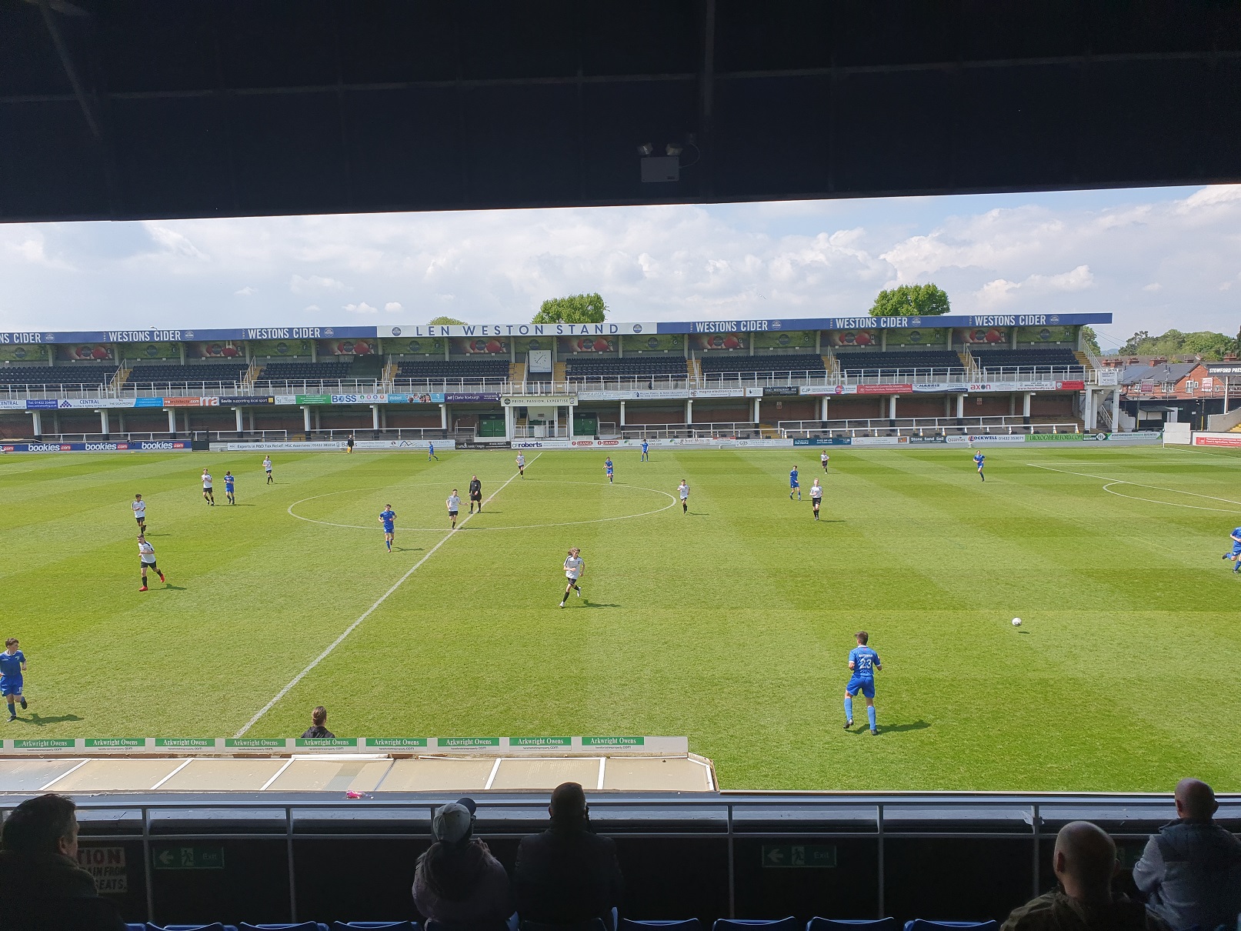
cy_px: 466
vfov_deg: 53.1
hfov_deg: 67.3
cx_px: 620
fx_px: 932
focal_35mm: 26
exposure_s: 1/1543
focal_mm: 4.32
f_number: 2.4
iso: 50
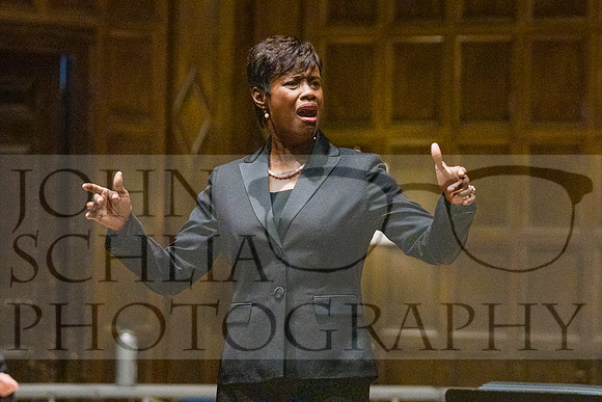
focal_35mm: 159
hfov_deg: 12.9
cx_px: 301
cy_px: 201
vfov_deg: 8.6
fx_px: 2659
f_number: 3.2
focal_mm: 106
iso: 6400
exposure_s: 1/2000
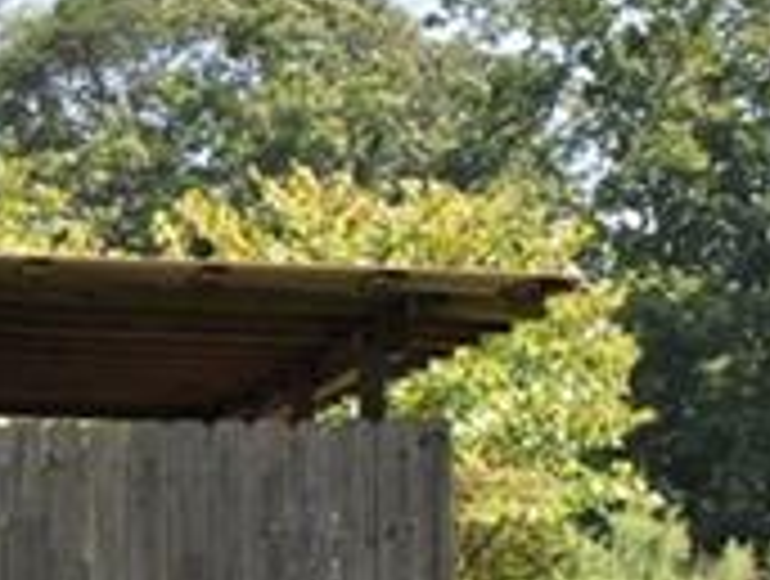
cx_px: -806
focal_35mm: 155
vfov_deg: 9.5
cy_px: 571
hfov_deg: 11.4
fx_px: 3455
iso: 200
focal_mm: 18
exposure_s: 1/320
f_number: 9
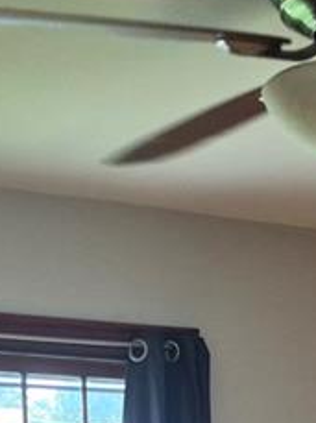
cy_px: 682
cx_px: 312
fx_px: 1257
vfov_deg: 16.8
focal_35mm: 103
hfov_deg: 14.1
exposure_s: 1/120
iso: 250
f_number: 1.8
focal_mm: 5.4
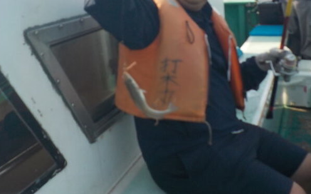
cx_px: 192
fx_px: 348
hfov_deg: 47.8
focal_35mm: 41
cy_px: 56
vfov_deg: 30.9
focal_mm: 4.1
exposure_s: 1/800
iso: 125
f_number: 3.3
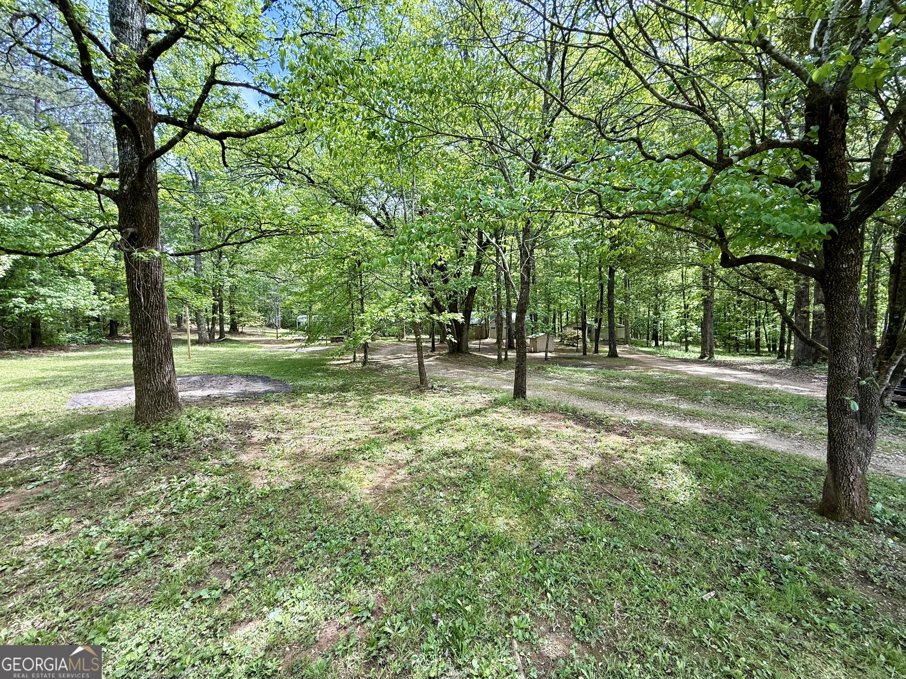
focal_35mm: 14
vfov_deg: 85.7
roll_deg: +0.7
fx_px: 366
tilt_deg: -2.6
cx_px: 453
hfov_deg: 102.1
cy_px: 340
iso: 50
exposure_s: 1/171
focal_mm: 2.22
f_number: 2.2
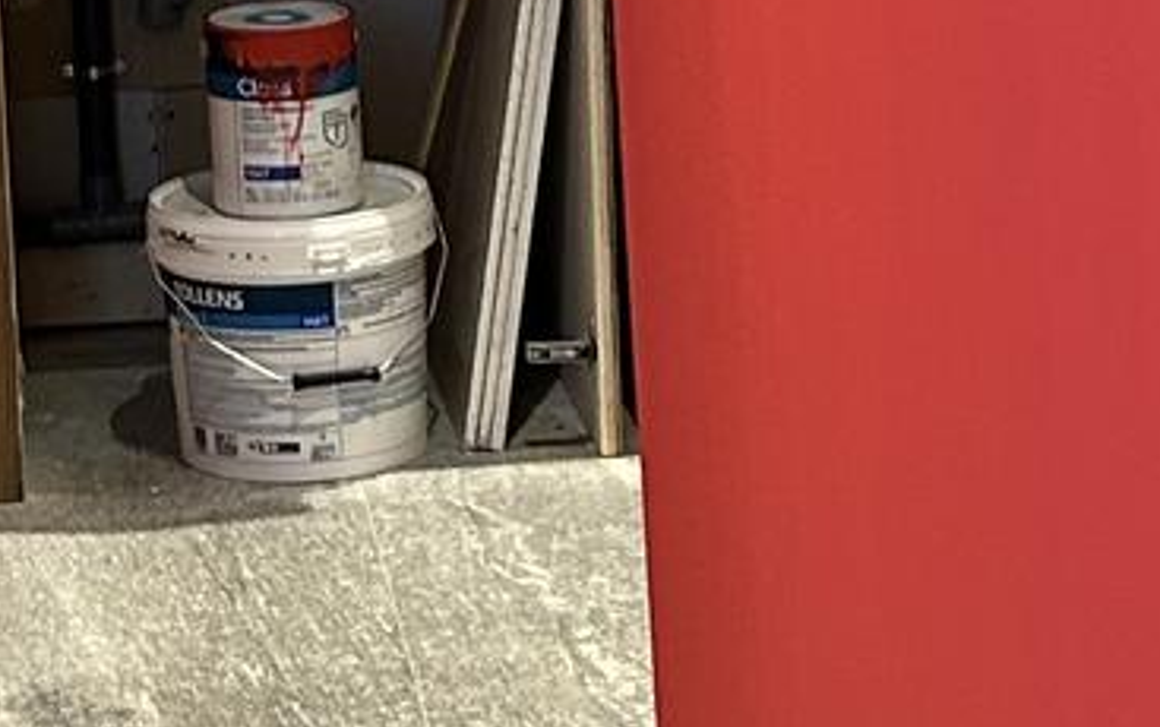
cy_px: -607
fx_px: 4556
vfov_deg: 8.7
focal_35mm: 144
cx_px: 123
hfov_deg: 14.4
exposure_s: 1/50
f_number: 1.5
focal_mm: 5.7
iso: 200
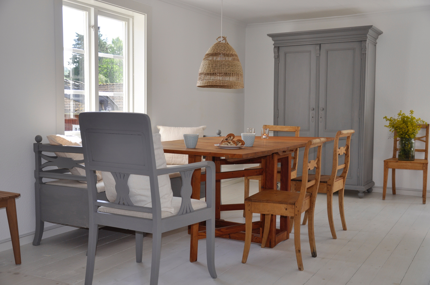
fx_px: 501
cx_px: 215
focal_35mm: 42
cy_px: 142
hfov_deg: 46.4
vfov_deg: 31.8
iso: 200
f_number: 4.2
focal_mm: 28
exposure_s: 1/200
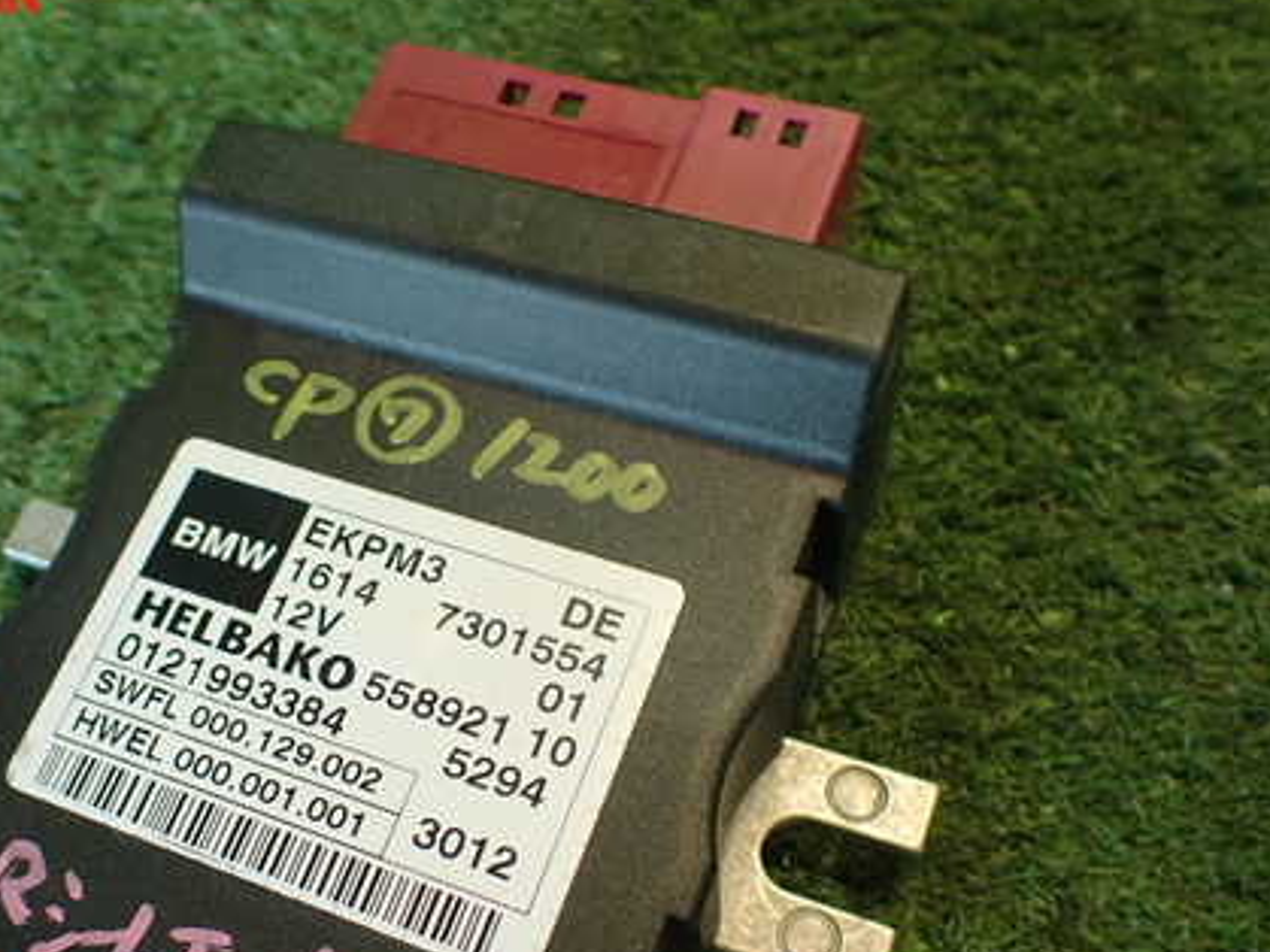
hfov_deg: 43.1
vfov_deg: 33.3
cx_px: 397
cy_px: 637
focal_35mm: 43
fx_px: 1577
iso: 200
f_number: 2.3
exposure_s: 1/40
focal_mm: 5.4
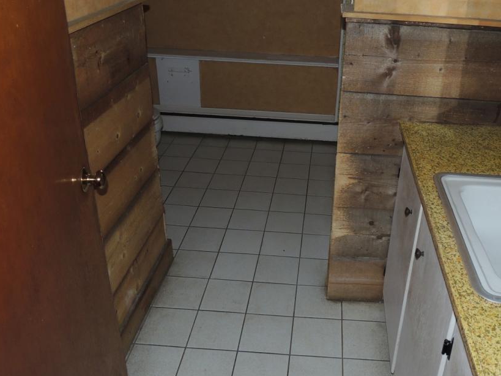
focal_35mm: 35
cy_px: 167
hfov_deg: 52.2
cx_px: 305
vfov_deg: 40.6
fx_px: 506
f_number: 3.1
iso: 200
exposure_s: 1/30
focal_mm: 4.9
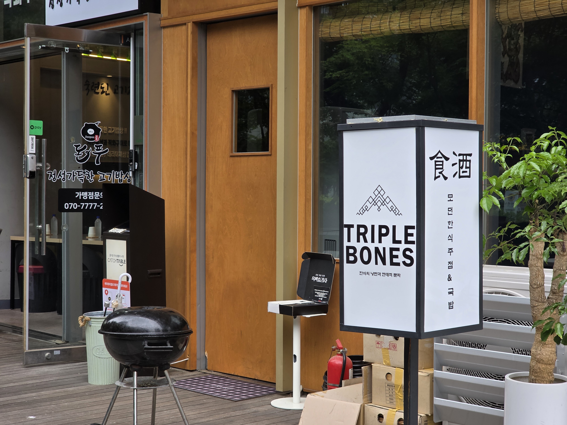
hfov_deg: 28.2
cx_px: 284
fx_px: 1130
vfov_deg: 21.3
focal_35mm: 69
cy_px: 212
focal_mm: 7.9
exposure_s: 1/338
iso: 50
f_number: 2.4
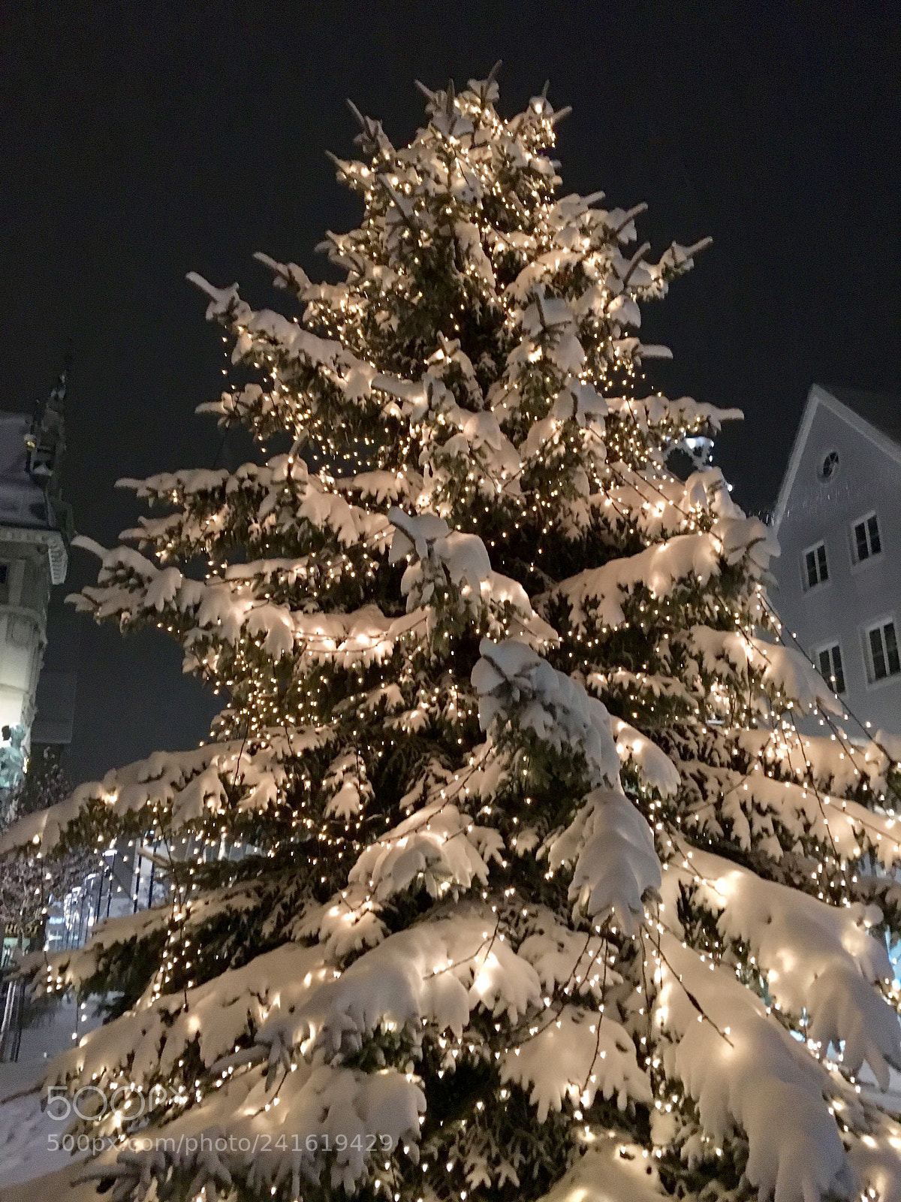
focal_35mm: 29
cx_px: 450
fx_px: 1006
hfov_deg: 48.2
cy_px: 601
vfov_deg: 61.7
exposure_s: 1/17
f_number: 2.2
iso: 250
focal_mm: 4.15
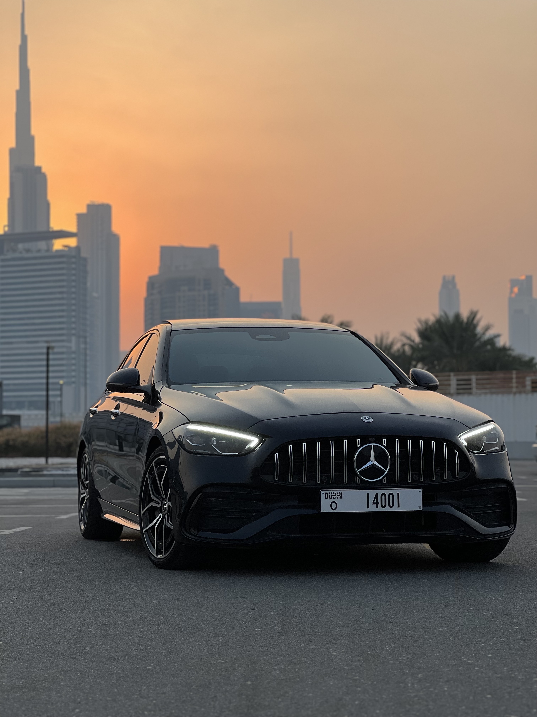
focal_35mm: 77
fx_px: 1593
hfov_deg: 19.1
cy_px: 358
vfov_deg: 25.3
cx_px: 268
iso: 25
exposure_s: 1/254
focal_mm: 9
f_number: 2.8
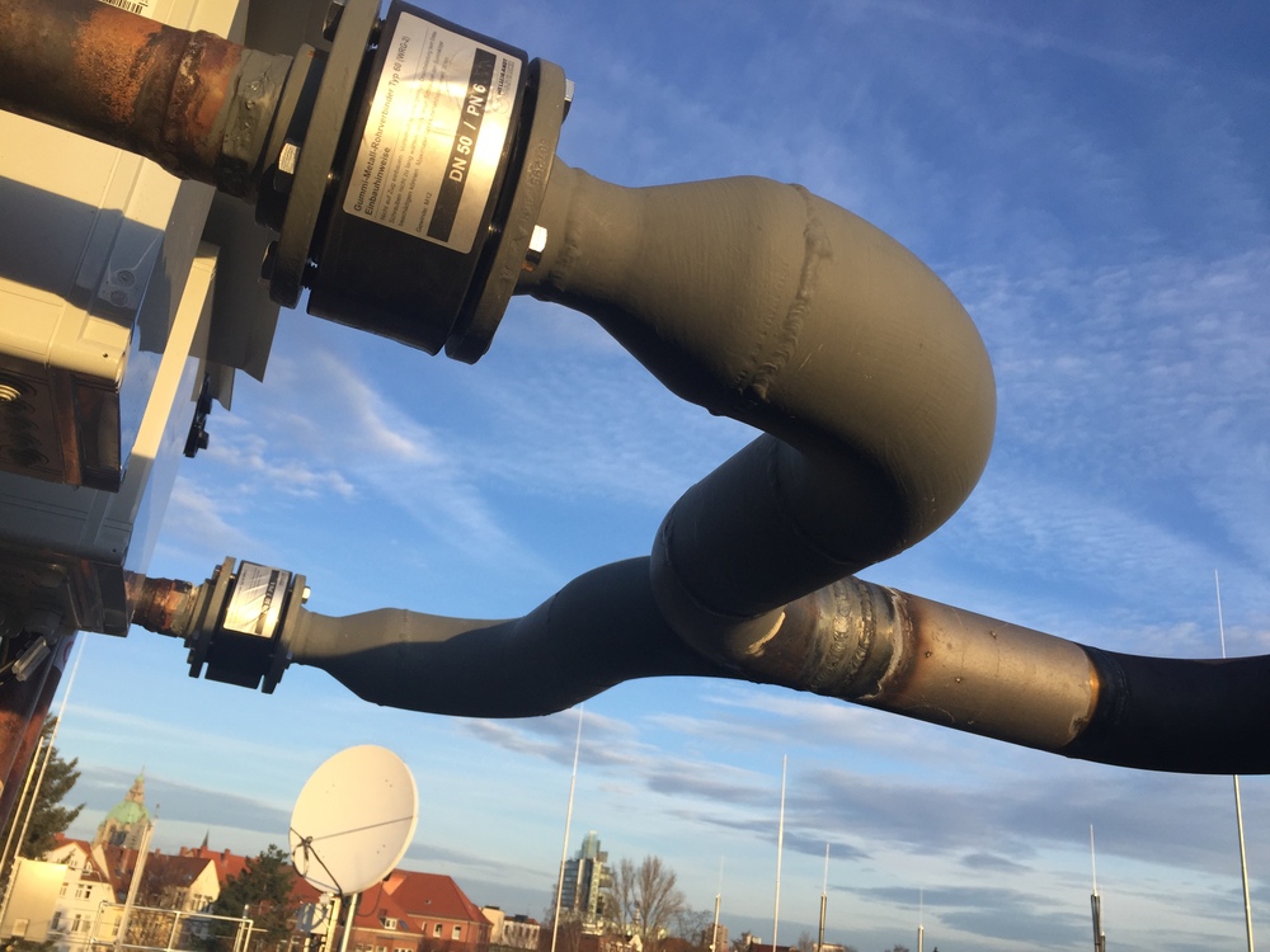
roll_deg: -8.2
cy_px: 476
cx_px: 635
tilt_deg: +23.4
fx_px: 1064
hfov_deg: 61.7
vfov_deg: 48.2
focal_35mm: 29
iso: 32
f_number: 2.2
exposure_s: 1/638
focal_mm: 4.15
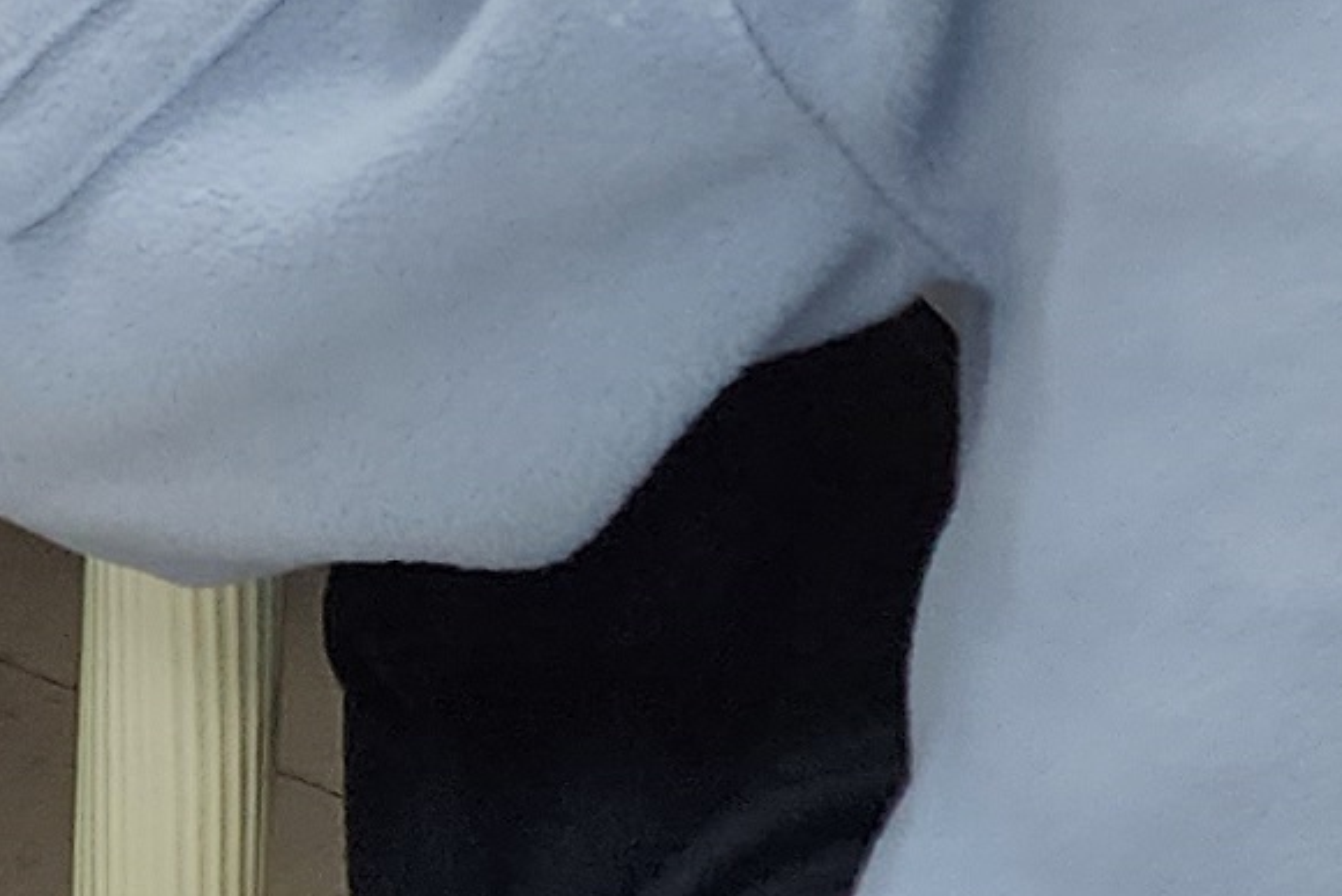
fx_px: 4922
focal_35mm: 132
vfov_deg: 9.3
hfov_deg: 14.5
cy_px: -1227
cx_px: -669
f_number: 1.8
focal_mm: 6.4
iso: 160
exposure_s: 1/120
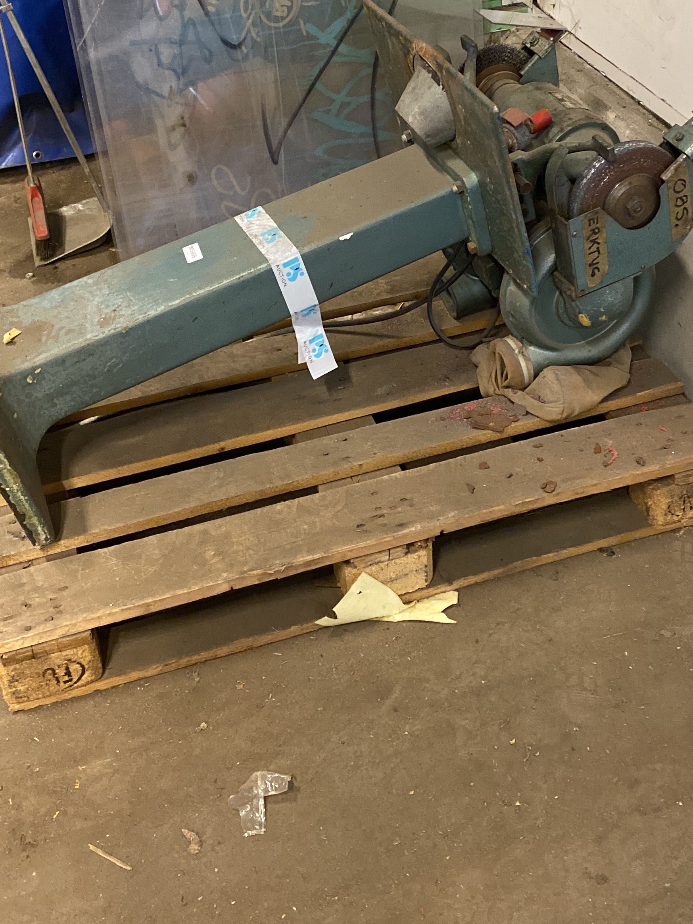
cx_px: 373
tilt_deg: -32.8
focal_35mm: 45
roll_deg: +2.3
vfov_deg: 41.7
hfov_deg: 32.2
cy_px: 339
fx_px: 1201
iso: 500
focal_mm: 4.25
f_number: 1.8
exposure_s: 1/33
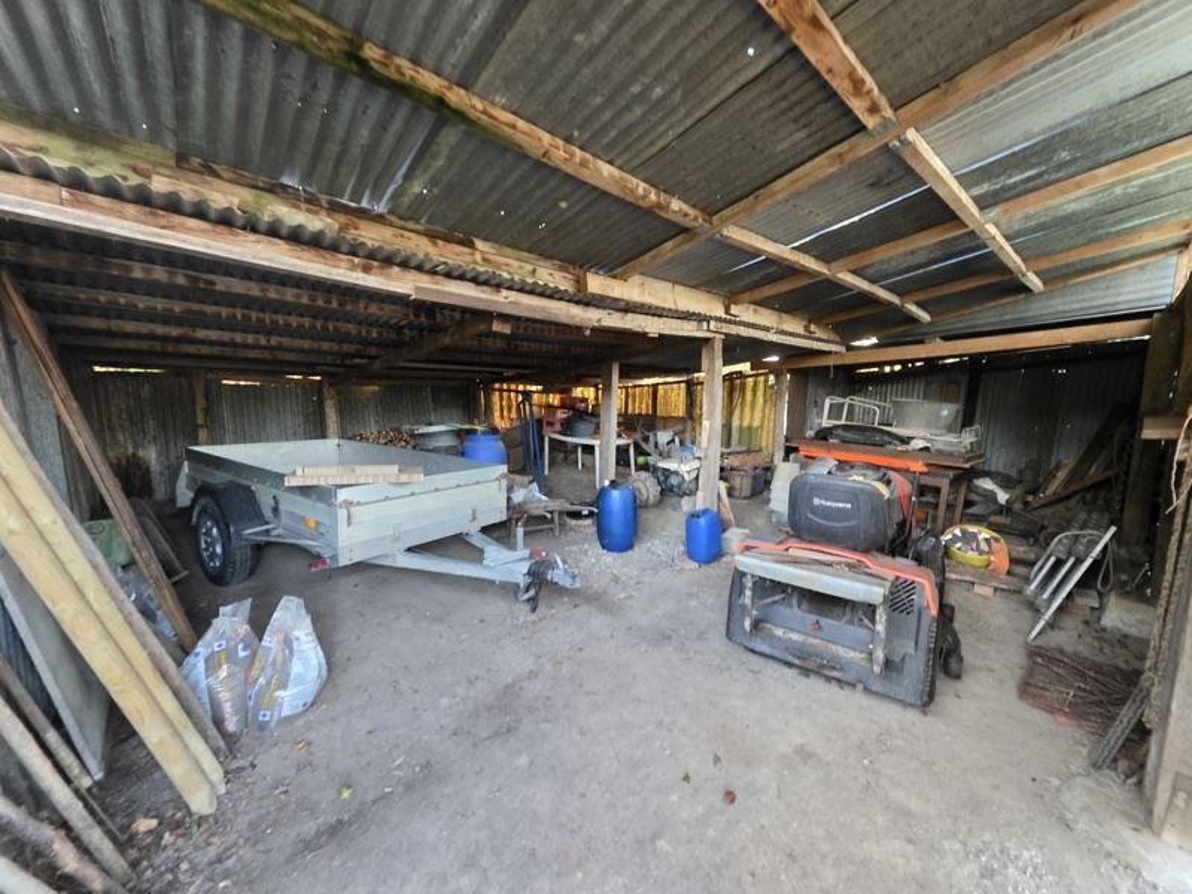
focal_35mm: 13
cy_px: 447
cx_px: 596
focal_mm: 2.2
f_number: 1.9
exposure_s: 1/50
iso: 800
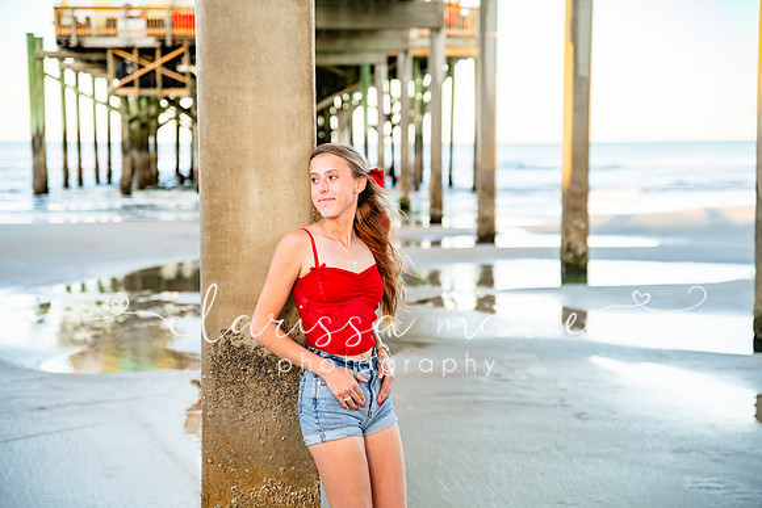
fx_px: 1494
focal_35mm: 71
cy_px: 254
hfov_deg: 28.6
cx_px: 381
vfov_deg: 19.3
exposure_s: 1/200
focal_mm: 70
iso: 160
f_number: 2.8
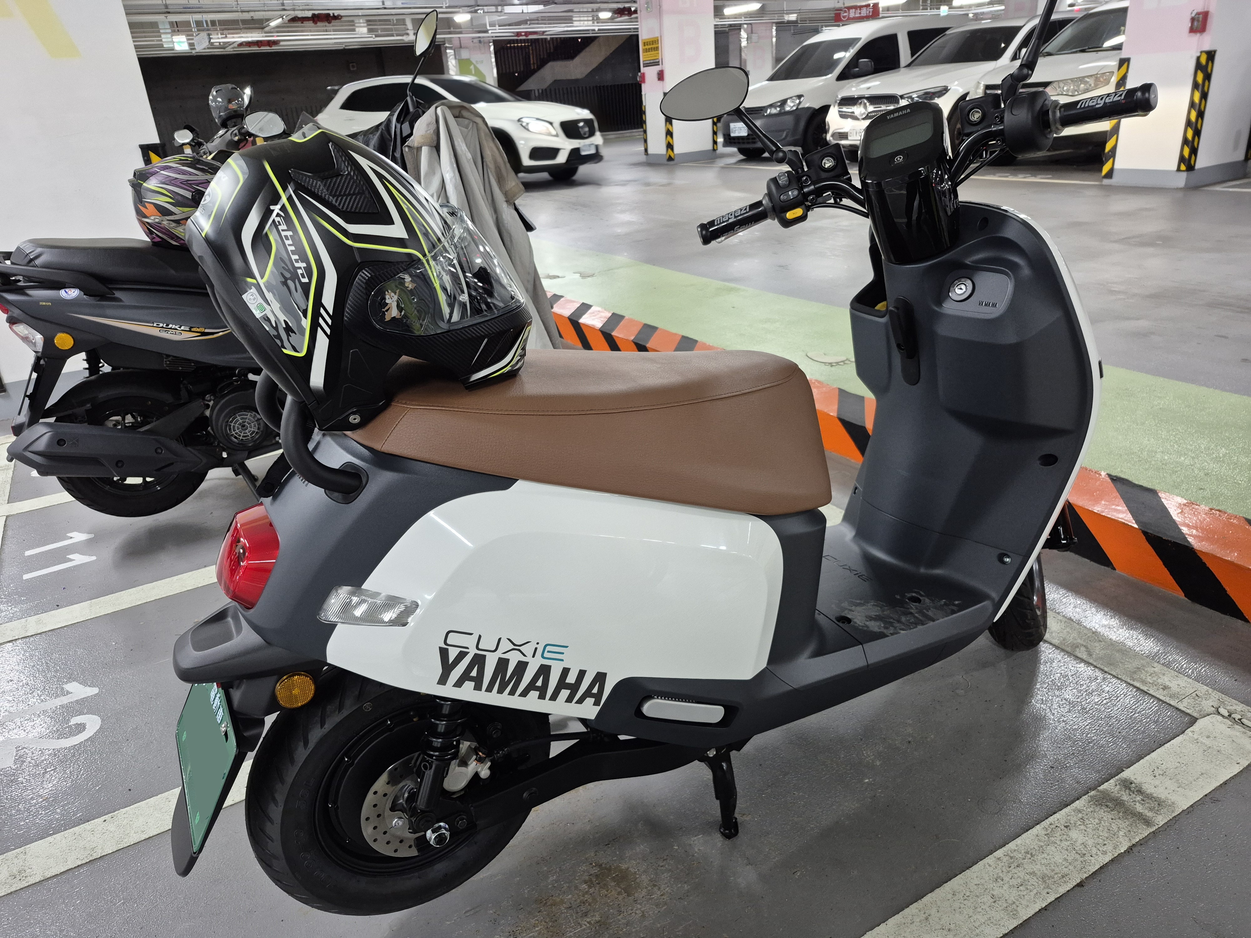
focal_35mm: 23
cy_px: 469
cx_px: 626
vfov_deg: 58.9
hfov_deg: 73.9
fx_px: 831
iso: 640
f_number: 1.8
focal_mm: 5.4
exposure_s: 1/60
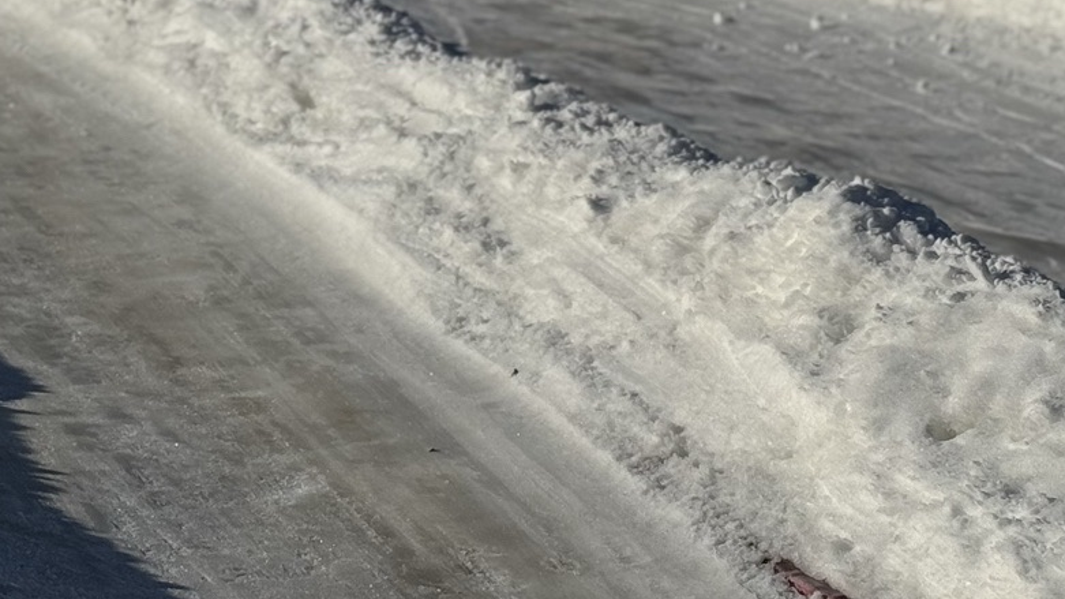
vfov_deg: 9.0
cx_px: 545
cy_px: 228
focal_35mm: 134
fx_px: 3783
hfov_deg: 16.0
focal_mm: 6.76
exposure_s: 1/15385
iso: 50
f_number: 1.78
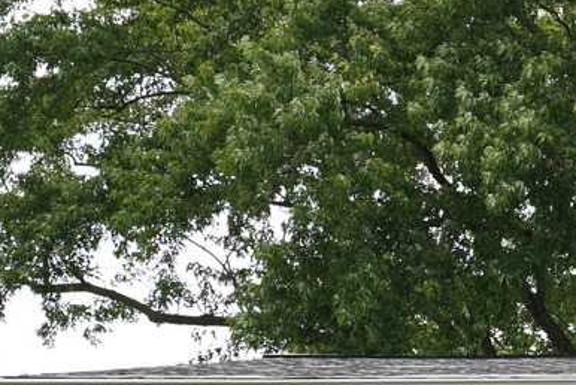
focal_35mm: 130
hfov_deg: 13.7
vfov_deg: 9.9
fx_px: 2081
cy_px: 749
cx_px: 1110
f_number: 7.1
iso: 100
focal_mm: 31
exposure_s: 1/160
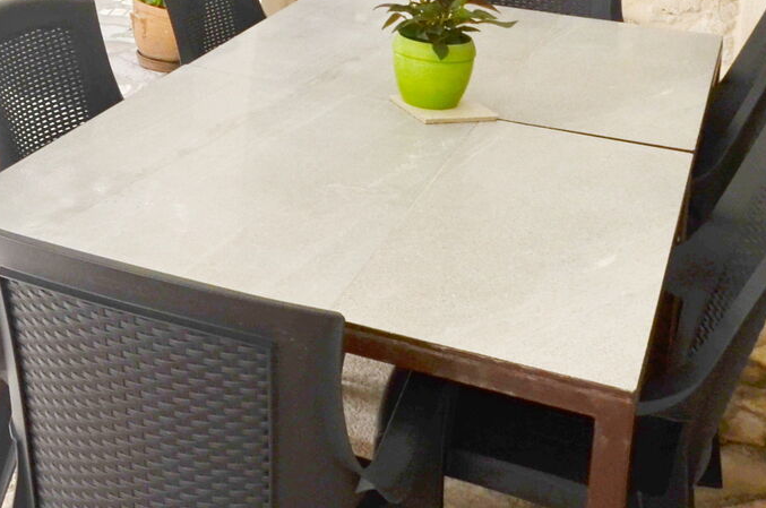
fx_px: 1317
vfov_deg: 20.3
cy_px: -117
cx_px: 89
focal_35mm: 62
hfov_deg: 31.1
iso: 160
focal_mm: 10
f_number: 8
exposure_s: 1/250
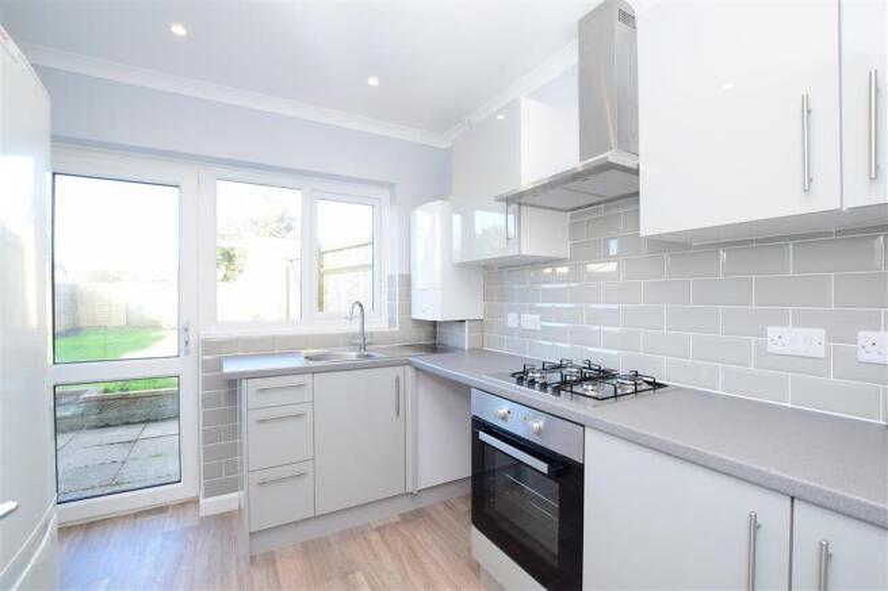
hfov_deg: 100.4
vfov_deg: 77.3
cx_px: 444
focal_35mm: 15
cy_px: 296
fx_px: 370
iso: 400
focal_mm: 10
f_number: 8
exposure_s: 1/40
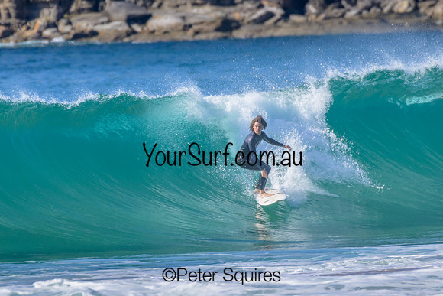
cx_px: 222
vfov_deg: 1.4
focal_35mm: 1000
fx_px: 12308
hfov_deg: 2.1
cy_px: 148
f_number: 11
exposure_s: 1/2000
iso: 1400
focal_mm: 1000
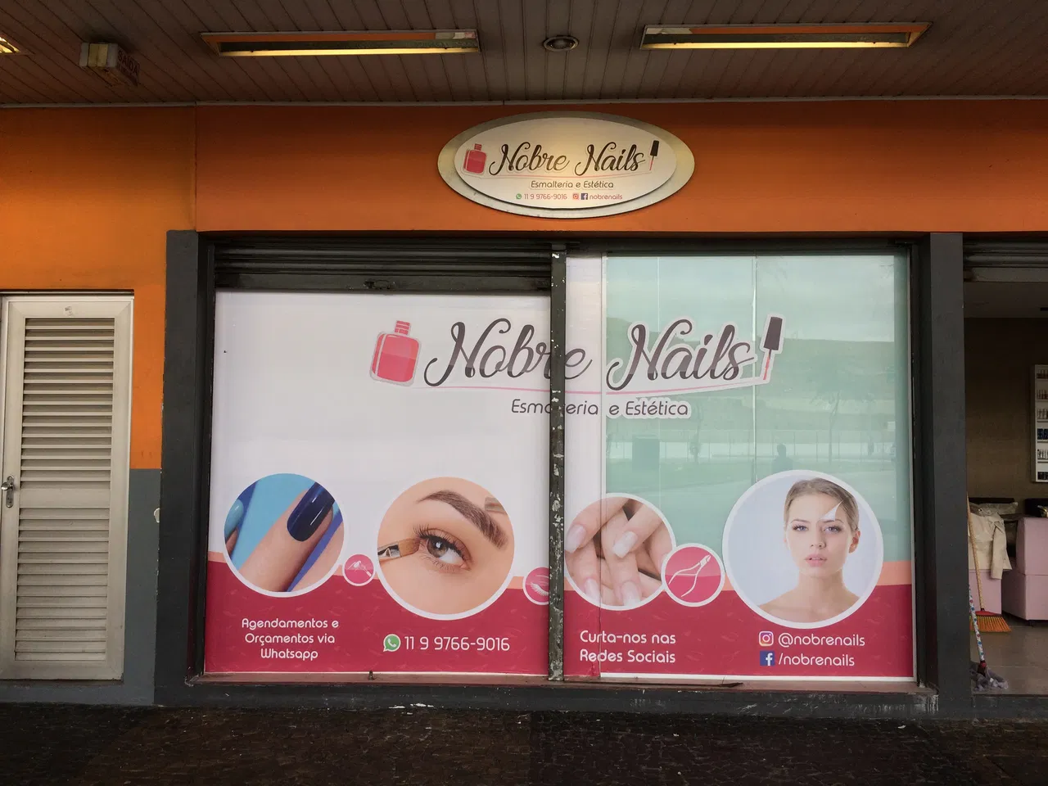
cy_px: 393
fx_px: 878
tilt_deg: +1.1
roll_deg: -1.3
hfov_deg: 61.7
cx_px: 524
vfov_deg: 48.2
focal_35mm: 29
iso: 32
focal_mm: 4.15
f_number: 2.2
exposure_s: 1/250
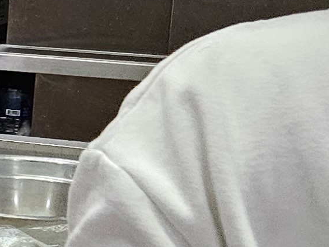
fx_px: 1549
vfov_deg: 9.1
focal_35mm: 163
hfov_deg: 10.5
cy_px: 139
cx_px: -450
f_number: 1.8
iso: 250
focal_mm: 5.4
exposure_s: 1/120
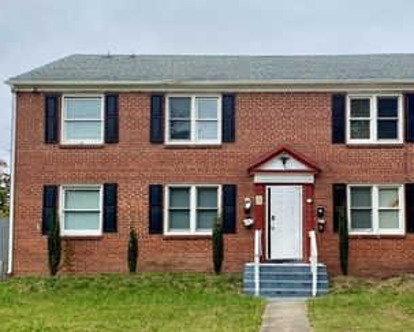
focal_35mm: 42
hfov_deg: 43.0
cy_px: 203
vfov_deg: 35.6
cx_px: 286
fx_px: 515
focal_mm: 4.25
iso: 32
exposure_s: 1/630
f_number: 1.8
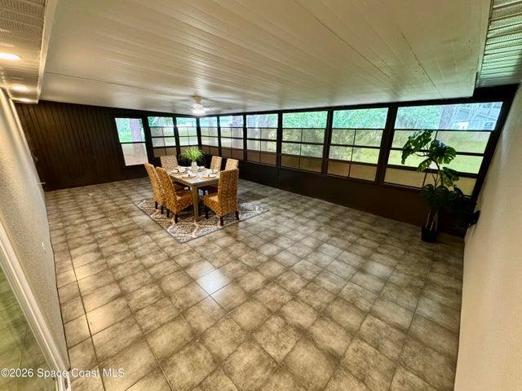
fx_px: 211
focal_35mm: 14
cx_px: 261
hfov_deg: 102.1
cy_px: 196
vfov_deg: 85.7
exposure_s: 1/60
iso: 400
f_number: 2.2
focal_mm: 2.22
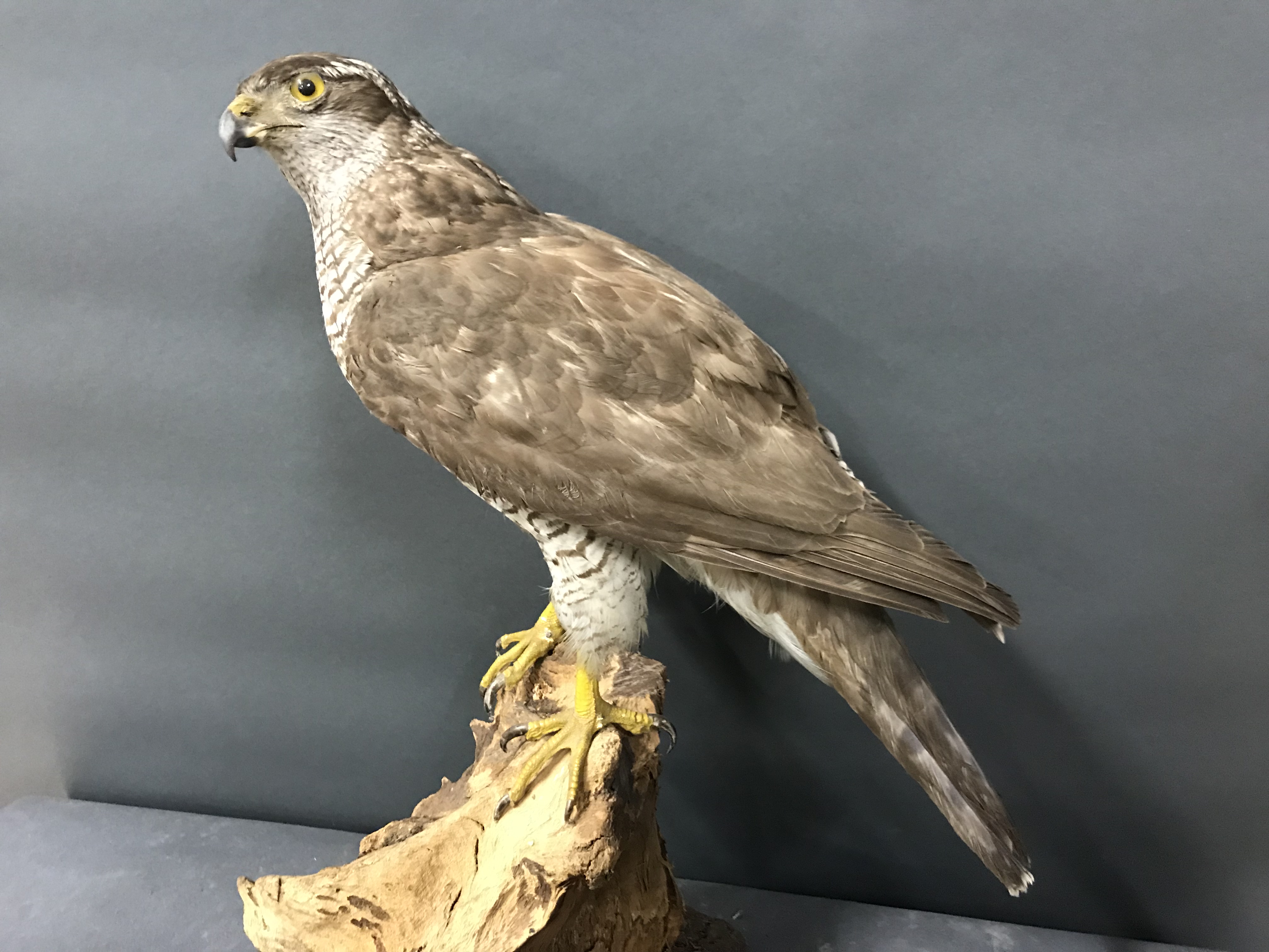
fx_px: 1026
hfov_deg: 63.4
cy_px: 476
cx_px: 634
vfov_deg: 49.7
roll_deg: +1.9
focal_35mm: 28
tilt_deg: -18.8
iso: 100
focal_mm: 3.99
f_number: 1.8
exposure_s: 1/8
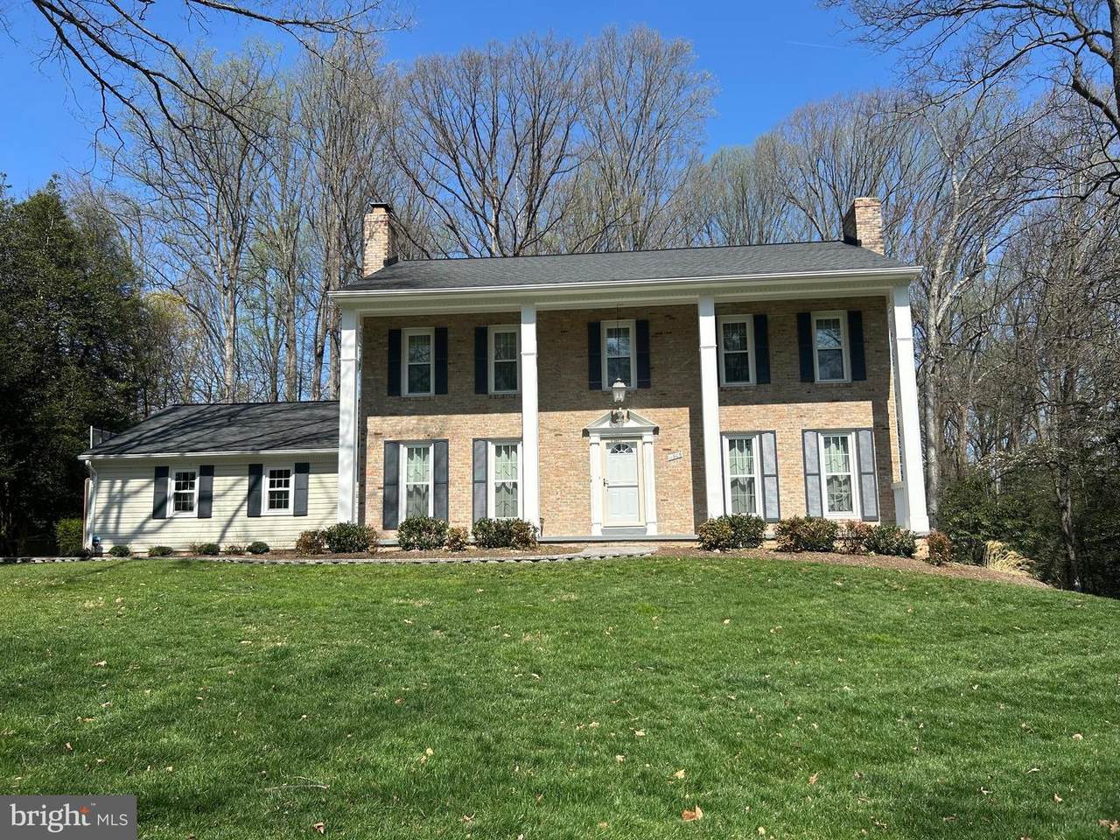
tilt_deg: +8.8
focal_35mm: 26
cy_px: 420
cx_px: 560
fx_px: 841
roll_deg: +0.6
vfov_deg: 53.1
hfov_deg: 67.3
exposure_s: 1/3571
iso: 50
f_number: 1.5
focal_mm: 5.7
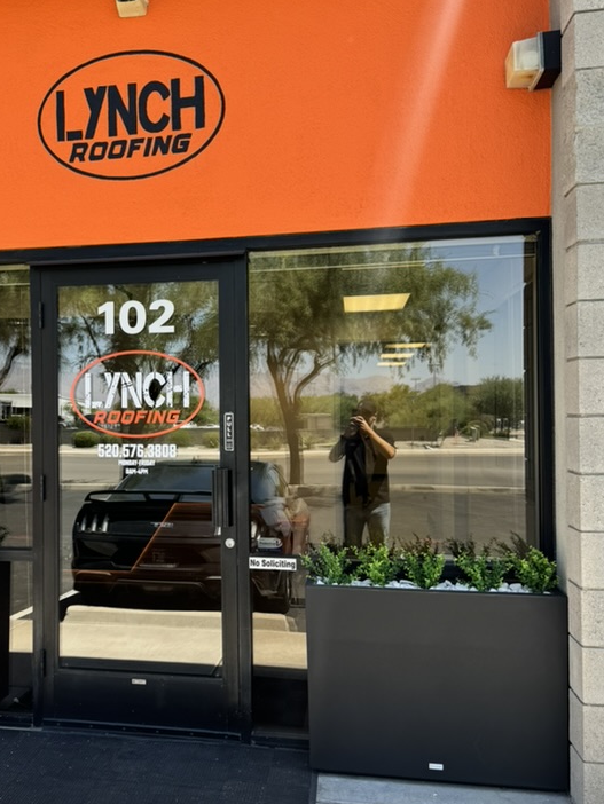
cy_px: 410
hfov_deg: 39.9
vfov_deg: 52.6
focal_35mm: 35
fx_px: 814
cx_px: 173
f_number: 1.78
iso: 80
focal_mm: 6.76
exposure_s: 1/658
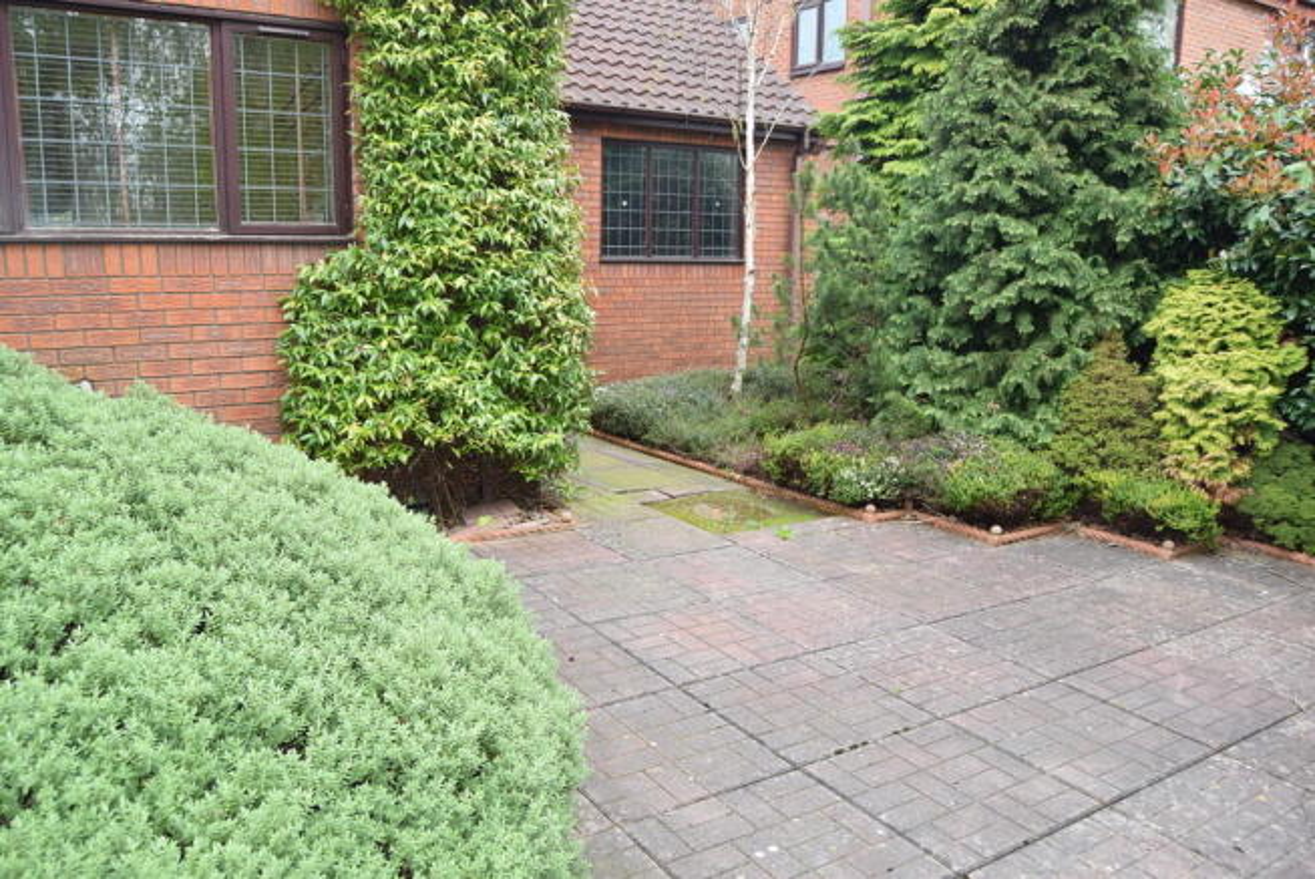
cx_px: 658
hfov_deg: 67.3
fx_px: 987
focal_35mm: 27
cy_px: 440
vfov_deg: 48.0
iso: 100
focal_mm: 18
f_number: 4.5
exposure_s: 1/60
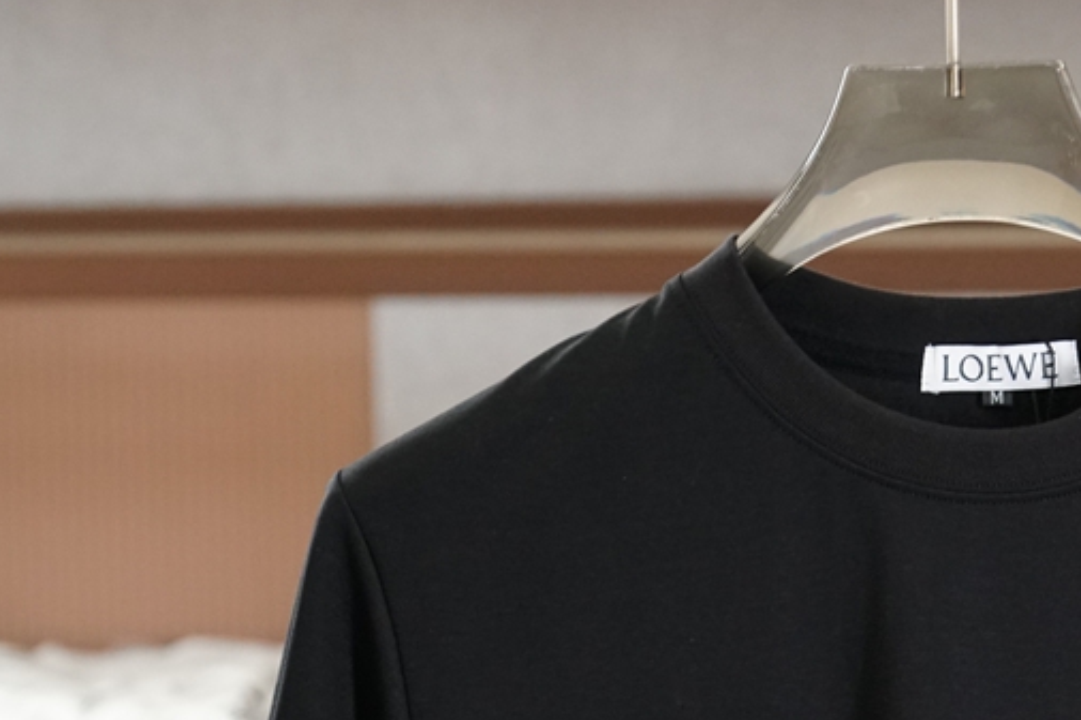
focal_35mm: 189
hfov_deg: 10.8
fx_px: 5675
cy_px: 664
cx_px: 970
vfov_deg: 7.2
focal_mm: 59
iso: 1600
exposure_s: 1/60
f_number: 4
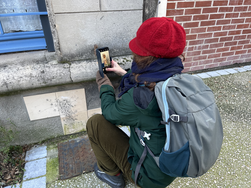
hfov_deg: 67.3
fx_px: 189
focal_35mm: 26
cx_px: 126
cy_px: 94
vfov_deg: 53.1
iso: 100
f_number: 1.6
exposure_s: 1/121
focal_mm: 5.1
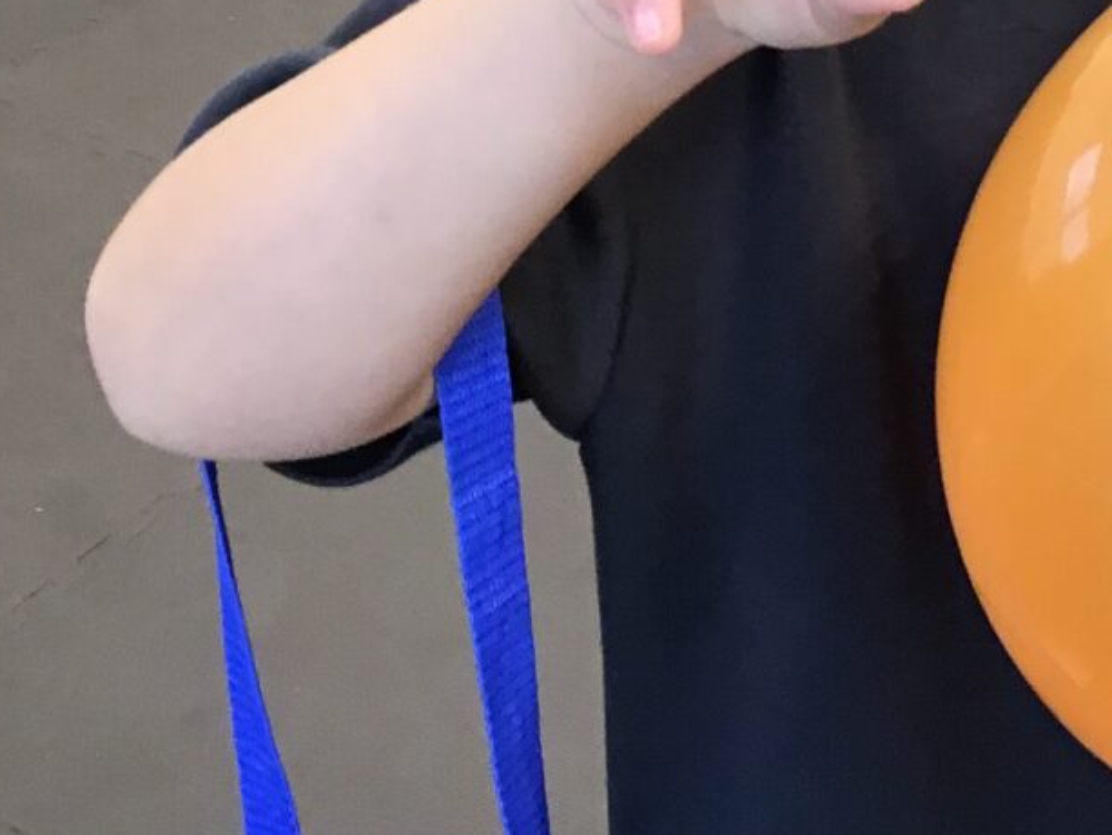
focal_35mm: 91
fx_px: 2924
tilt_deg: -28.4
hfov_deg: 21.1
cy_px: -131
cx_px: 1003
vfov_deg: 15.7
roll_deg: +2.2
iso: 40
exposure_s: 1/30
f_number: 2.4
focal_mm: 3.3
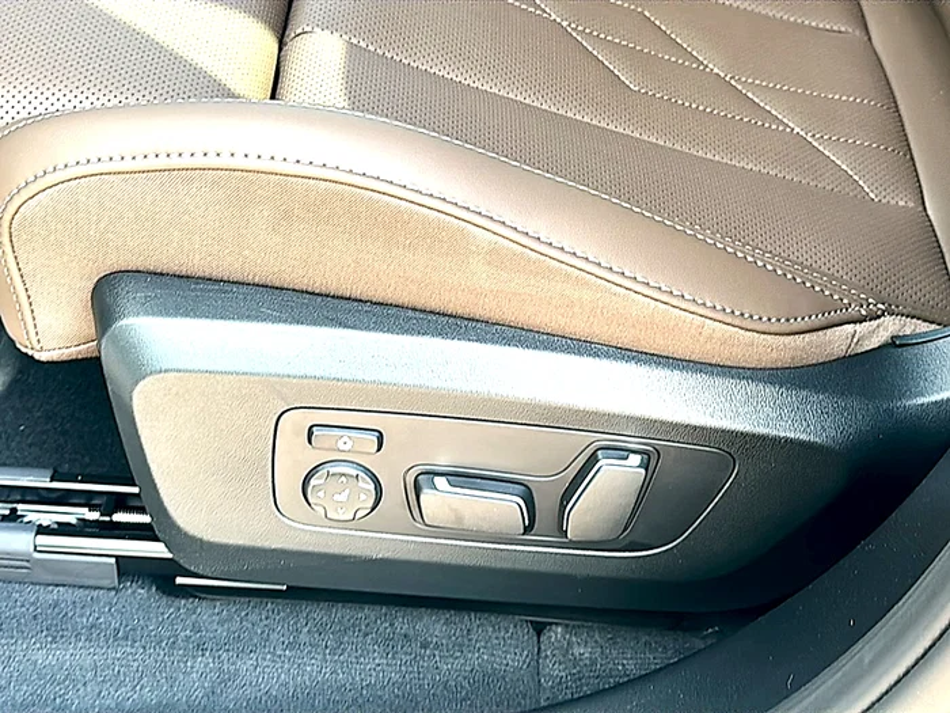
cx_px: 475
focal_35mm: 46
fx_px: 1262
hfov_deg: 41.2
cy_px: 356
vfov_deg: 31.5
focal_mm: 6.86
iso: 64
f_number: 1.78
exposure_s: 1/155
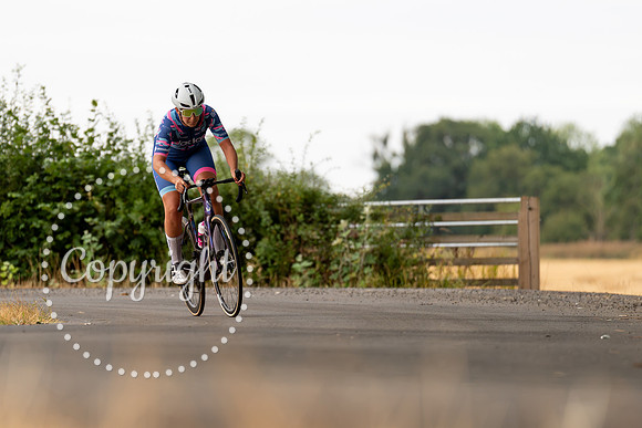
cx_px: 240
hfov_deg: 6.4
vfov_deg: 4.2
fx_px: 5772
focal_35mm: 324
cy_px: 211
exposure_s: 1/1000
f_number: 2.8
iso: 400
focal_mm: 200
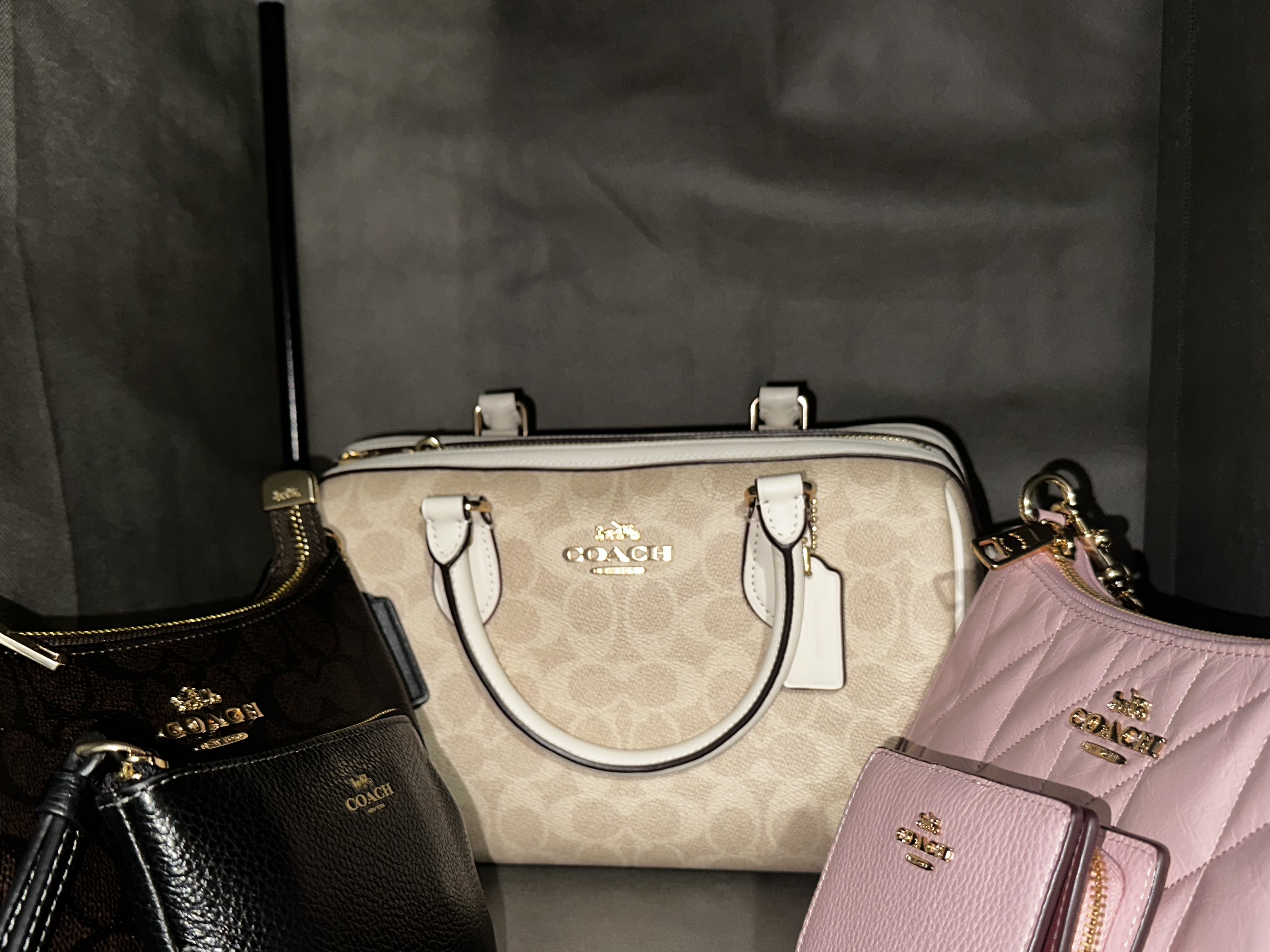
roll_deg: +1.5
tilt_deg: -7.5
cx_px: 599
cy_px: 601
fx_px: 1211
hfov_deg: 55.3
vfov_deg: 42.6
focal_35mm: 33
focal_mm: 6.86
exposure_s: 1/12
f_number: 1.78
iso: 64
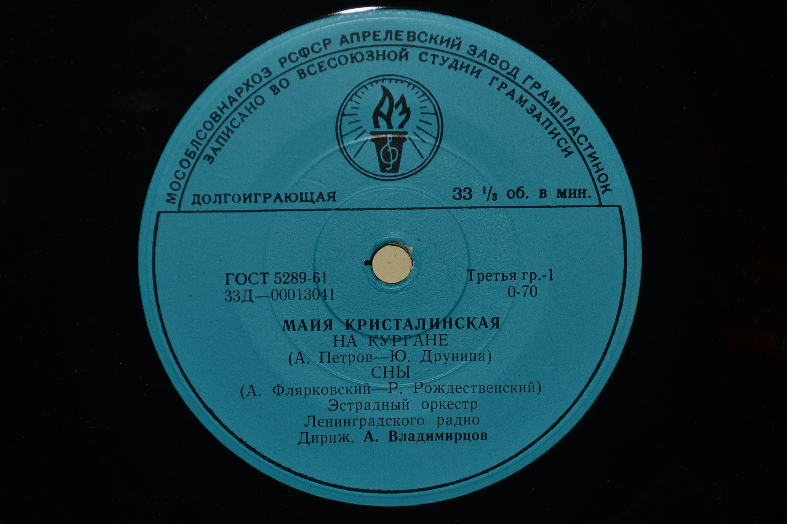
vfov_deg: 19.7
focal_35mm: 69
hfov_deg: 29.2
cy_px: 262
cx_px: 394
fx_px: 1508
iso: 100
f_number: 5.3
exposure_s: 1/60
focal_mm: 46
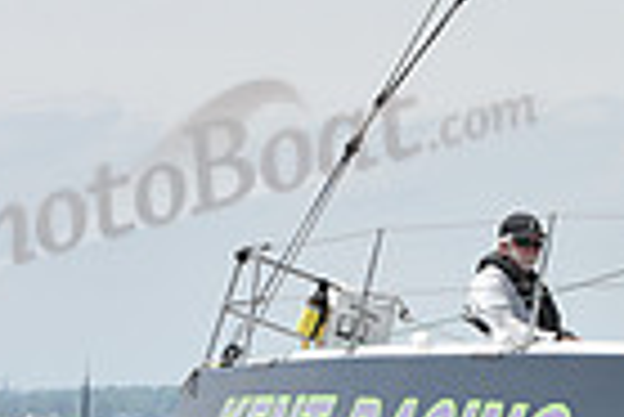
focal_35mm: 325
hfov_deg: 6.3
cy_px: 343
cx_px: 772
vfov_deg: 4.2
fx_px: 5639
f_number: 8
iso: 200
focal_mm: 78
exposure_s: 1/800
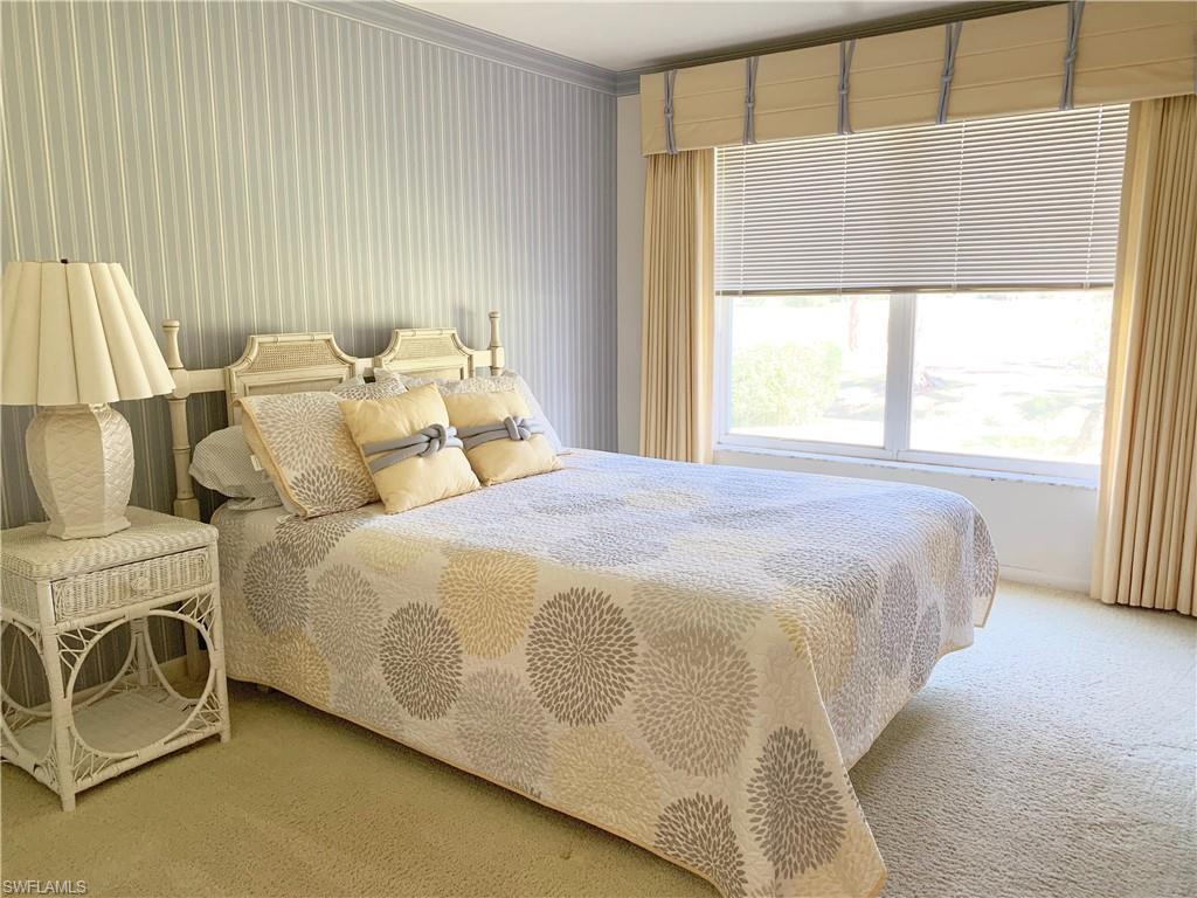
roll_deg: +1.0
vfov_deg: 53.1
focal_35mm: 26
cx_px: 598
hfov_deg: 67.3
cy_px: 449
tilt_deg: -9.9
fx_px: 899
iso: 100
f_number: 1.8
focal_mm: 4.25
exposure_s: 1/60
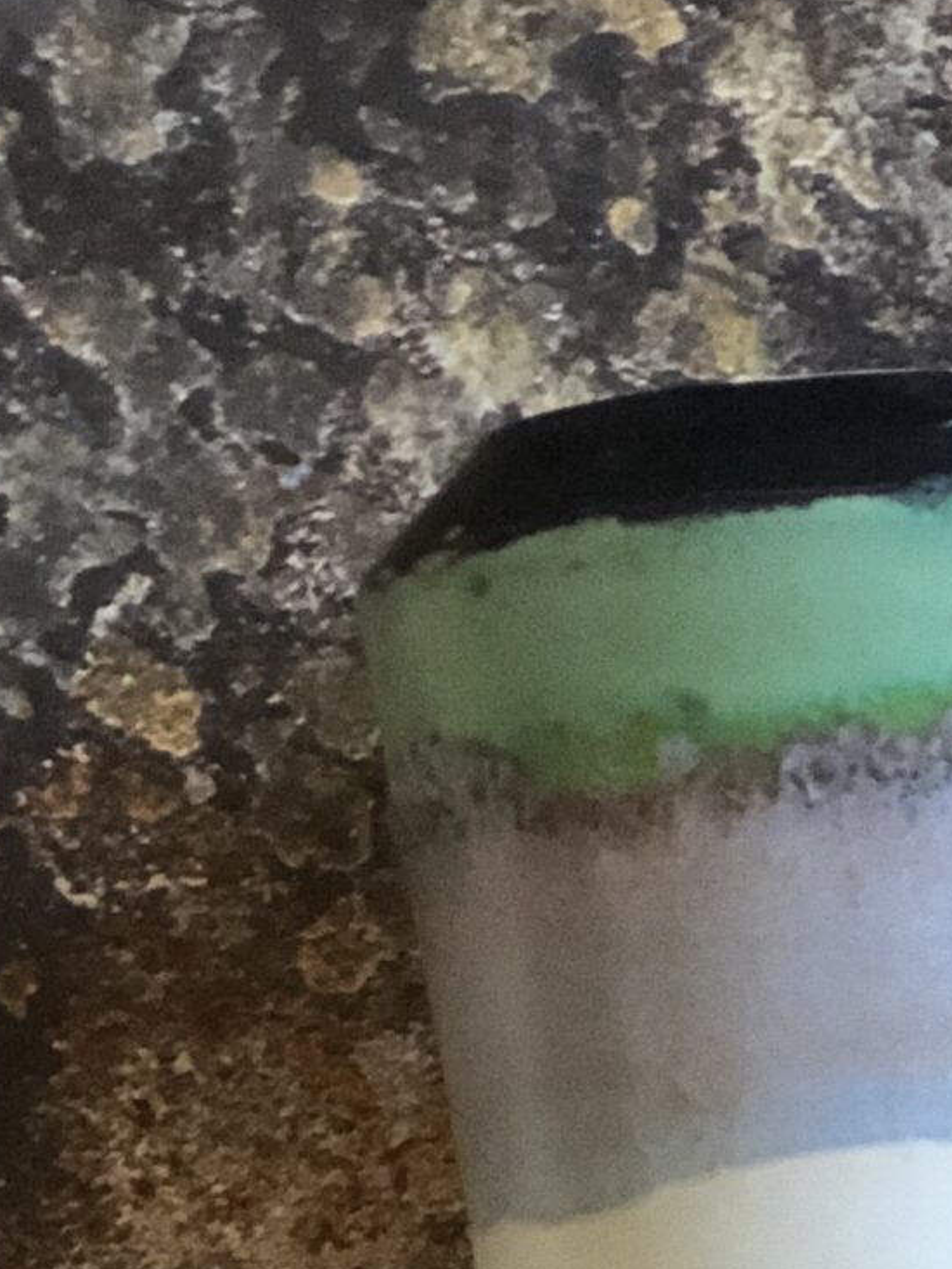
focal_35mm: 199
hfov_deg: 7.3
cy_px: 1970
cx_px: 1639
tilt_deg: -89.0
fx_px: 7295
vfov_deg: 9.6
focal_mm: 6.6
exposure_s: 1/33
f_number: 2.8
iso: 640
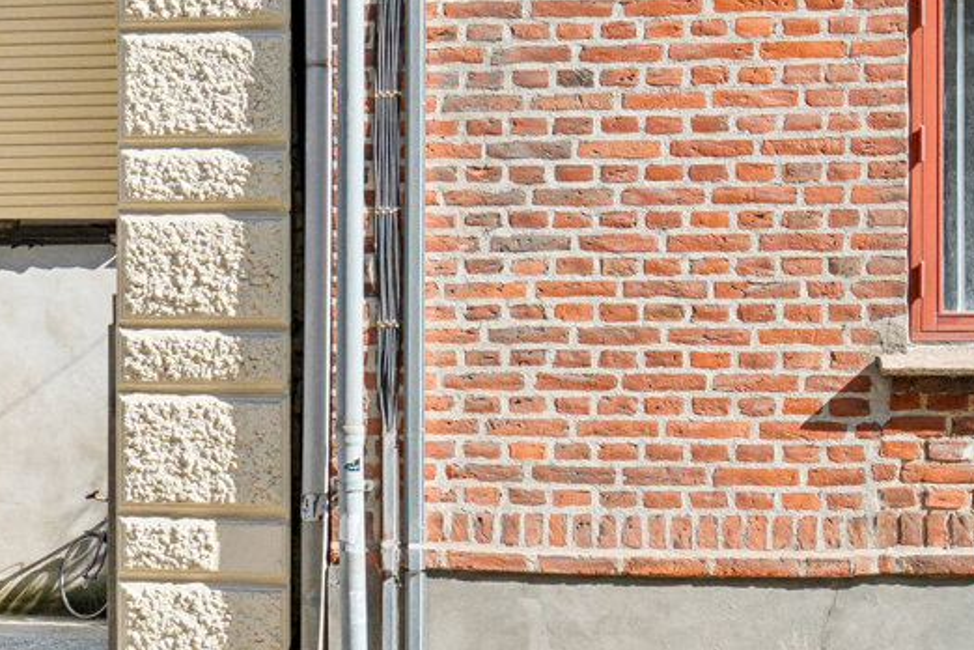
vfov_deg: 10.2
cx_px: -778
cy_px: 14
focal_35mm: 134
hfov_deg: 13.7
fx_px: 3625
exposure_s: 1/800
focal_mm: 35
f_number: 8
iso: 400
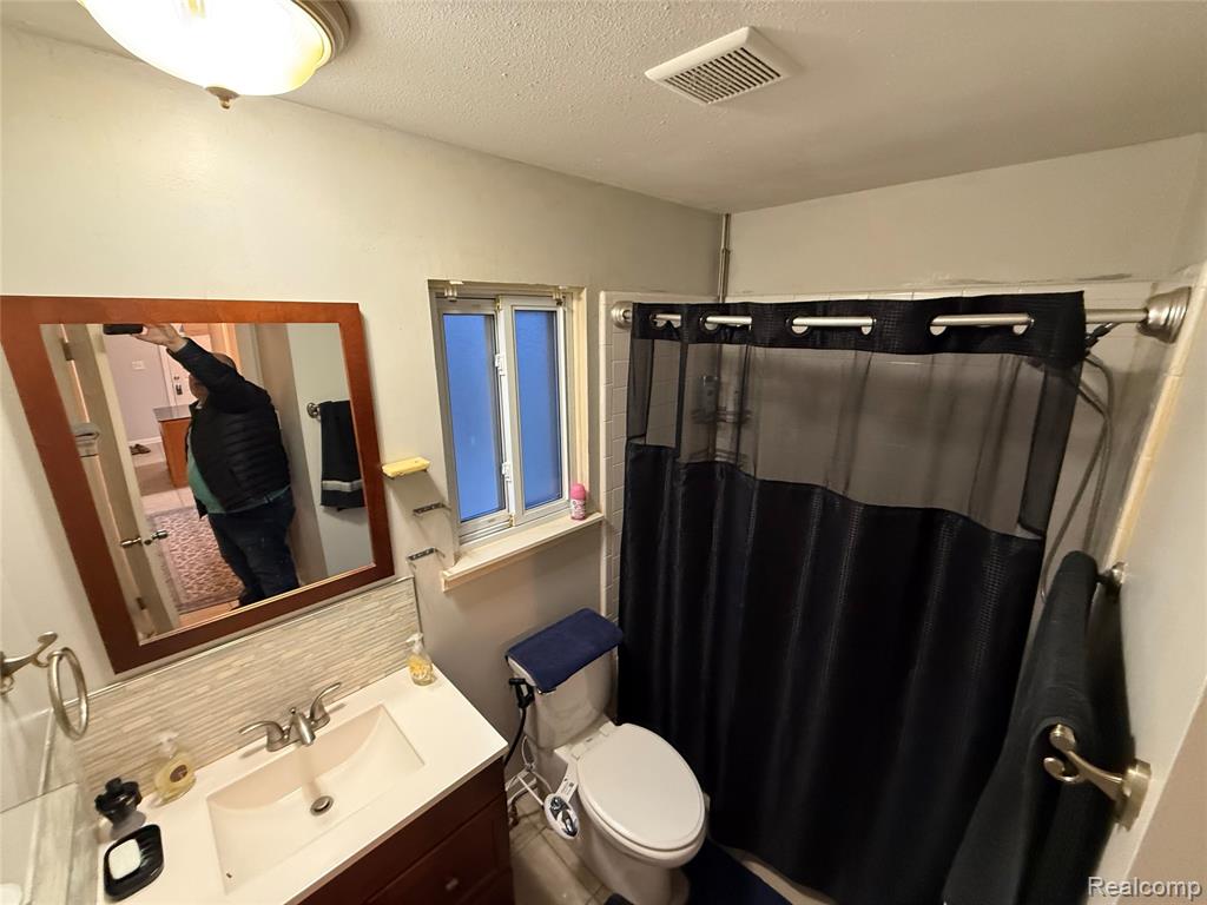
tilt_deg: -15.0
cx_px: 604
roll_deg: +1.1
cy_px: 452
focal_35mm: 14
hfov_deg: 102.1
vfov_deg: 85.7
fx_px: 488
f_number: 2.2
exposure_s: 1/60
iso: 640
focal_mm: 2.22
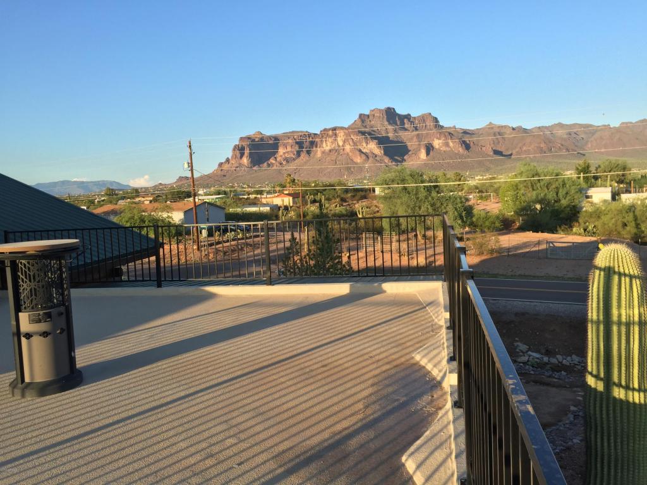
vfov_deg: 48.2
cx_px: 324
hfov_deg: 61.7
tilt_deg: -5.5
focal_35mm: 29
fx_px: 542
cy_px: 242
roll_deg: +1.7
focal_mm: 4.15
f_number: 2.2
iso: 32
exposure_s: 1/760
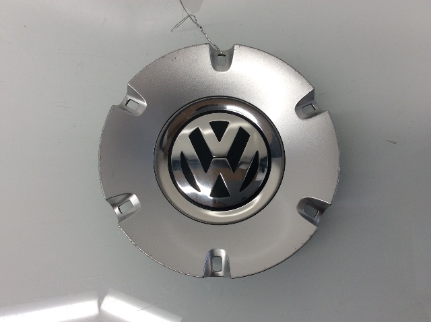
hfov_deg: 56.9
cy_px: 161
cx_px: 216
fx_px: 398
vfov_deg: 44.1
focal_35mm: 32
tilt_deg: -79.3
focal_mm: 3.3
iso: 32
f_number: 2.4
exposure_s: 1/60
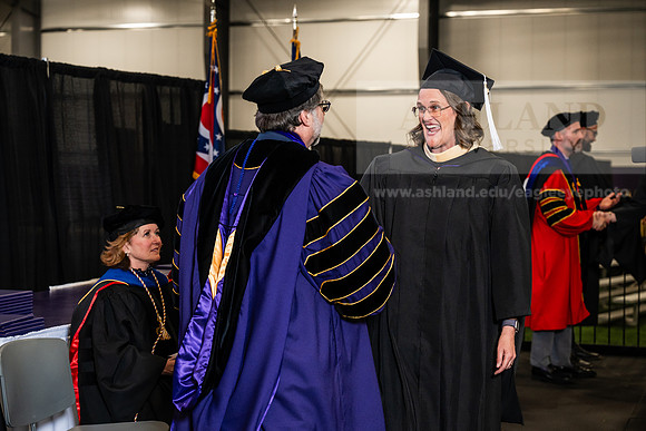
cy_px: 216
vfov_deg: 19.5
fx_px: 1256
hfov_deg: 28.8
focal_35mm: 70
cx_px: 323
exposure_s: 1/200
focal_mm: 70
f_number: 4.5
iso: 1250
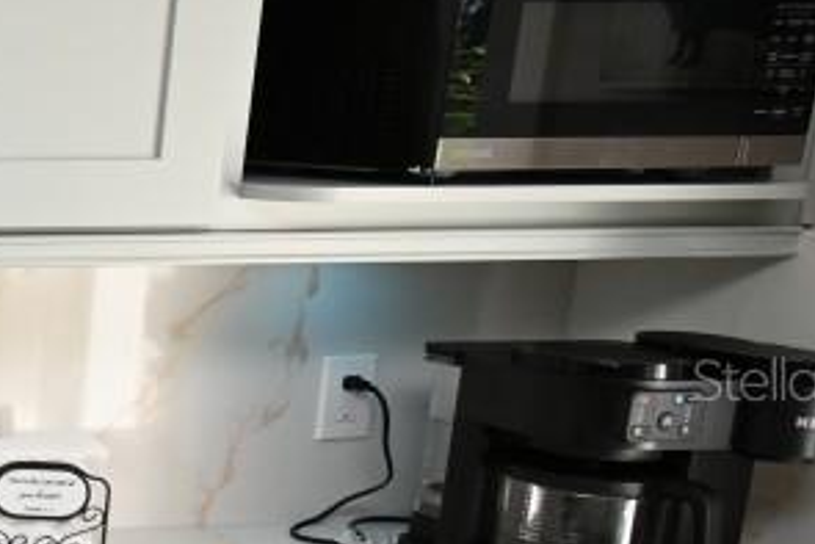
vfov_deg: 22.2
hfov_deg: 20.7
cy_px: 378
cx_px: -704
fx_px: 1382
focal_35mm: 61
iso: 280
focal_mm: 10
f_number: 4.5
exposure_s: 1/60
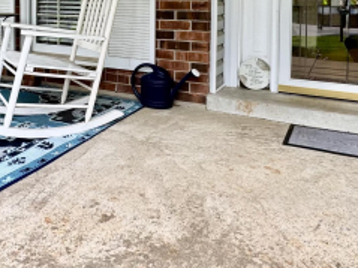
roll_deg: -0.3
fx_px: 403
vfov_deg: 34.0
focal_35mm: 39
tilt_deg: -3.7
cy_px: 9
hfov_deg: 47.1
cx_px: 118
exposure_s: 1/197
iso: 40
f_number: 2.2
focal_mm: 2.22
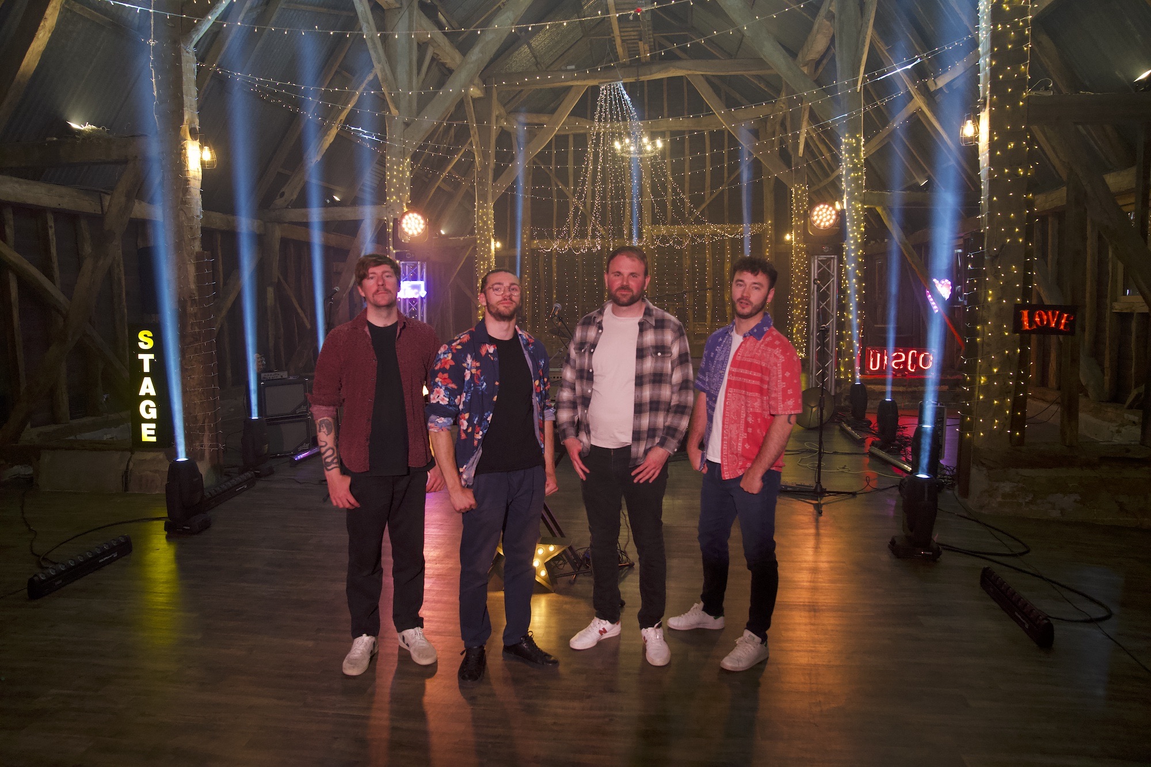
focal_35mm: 24
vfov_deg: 53.1
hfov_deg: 73.7
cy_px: 384
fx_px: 767
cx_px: 576
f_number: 4
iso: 6400
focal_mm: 24
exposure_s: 1/160
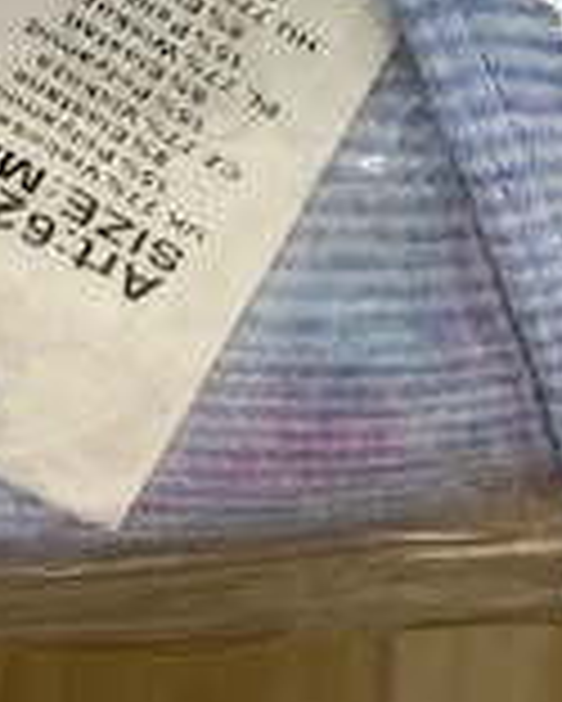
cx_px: 620
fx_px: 2160
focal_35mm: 104
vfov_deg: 16.8
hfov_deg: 14.5
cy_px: -342
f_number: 1.8
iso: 64
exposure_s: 1/100
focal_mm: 4.25
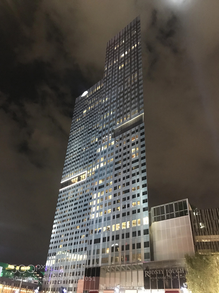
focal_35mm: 28
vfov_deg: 63.4
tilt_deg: +35.6
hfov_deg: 49.7
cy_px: 146
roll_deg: -2.7
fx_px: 236
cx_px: 110
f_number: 1.8
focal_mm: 3.99
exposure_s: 1/4
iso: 125
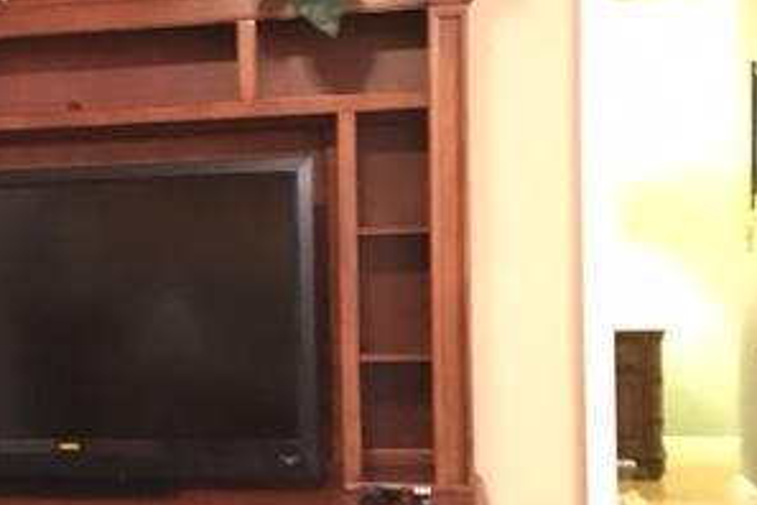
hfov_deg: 29.3
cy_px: 304
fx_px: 1367
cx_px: 31
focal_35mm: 65
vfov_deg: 20.9
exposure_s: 1/15
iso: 1600
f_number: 2.2
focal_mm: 4.15
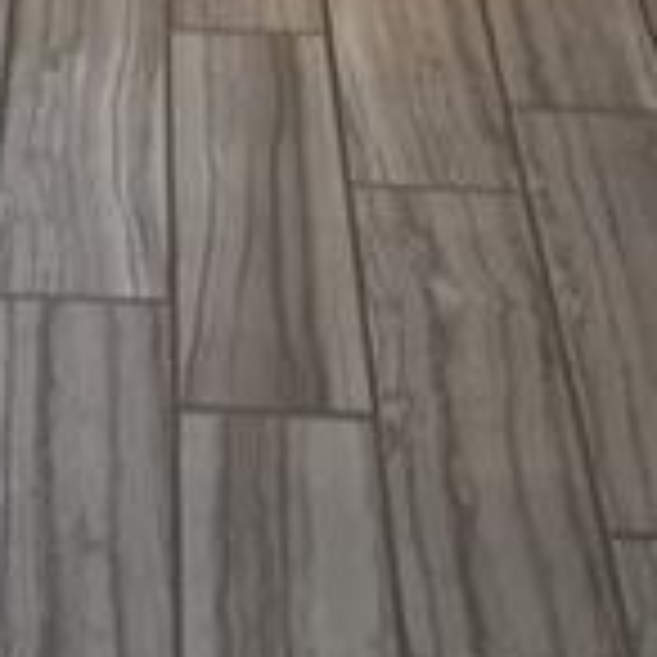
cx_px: -202
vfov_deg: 11.2
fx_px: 2899
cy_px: -828
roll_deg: +1.9
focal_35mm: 135
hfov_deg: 12.5
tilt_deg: -11.3
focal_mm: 4.15
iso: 50
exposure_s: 1/120
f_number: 2.2
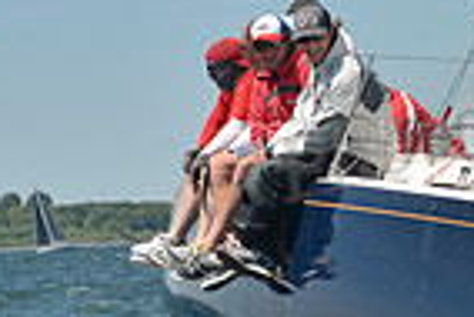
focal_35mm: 319
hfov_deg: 6.3
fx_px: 4204
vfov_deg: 4.3
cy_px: 242
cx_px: 925
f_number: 8
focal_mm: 78
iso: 280
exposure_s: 1/1250
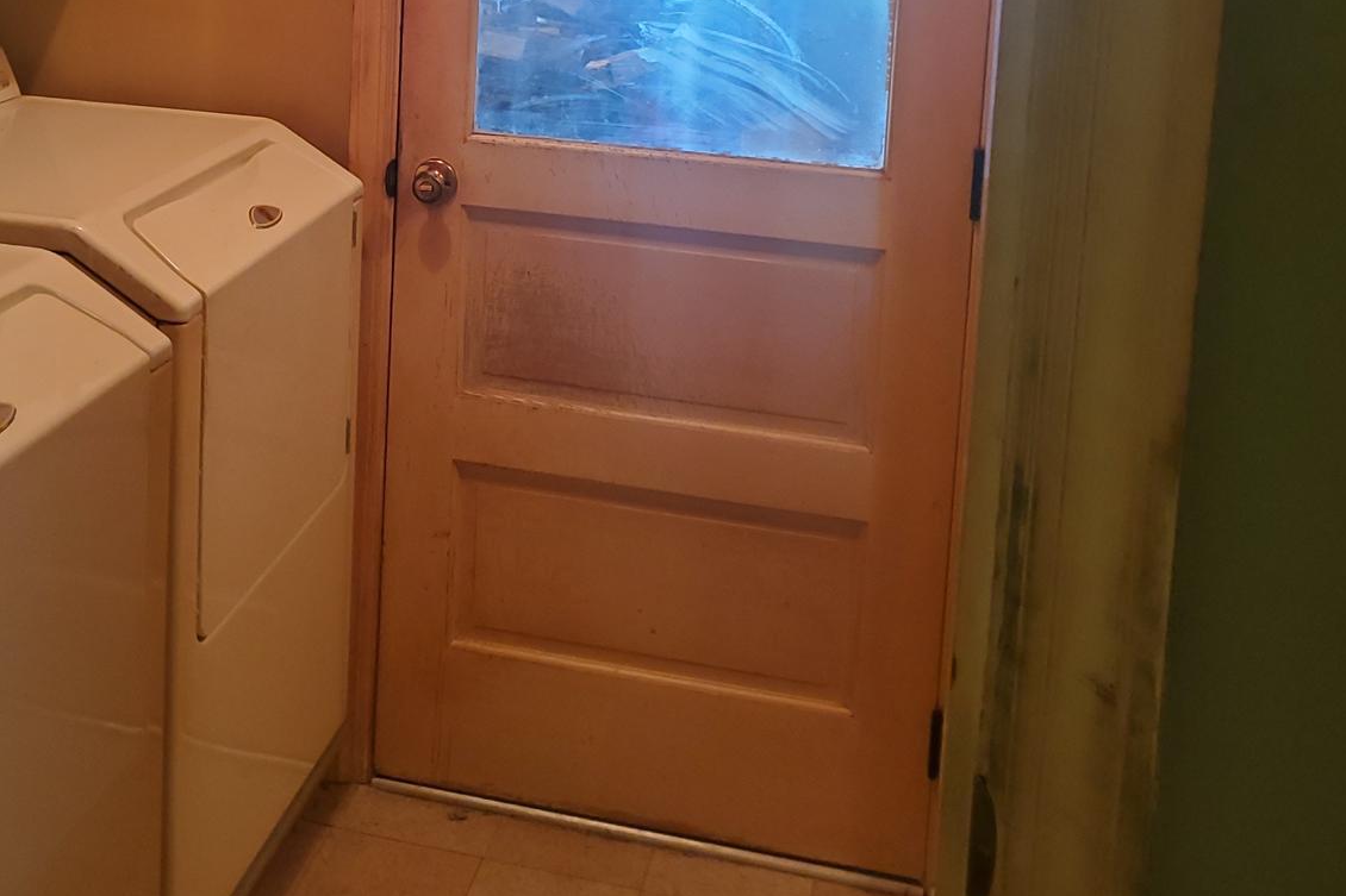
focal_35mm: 49
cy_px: 52
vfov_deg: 26.4
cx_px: 361
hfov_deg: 39.4
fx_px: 1832
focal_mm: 4.3
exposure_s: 1/59
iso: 200
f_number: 1.5
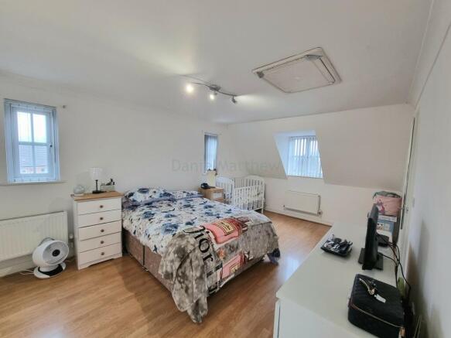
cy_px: 169
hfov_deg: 106.2
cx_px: 226
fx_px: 169
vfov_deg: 89.9
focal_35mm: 13
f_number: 2.2
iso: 125
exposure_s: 1/50
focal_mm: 2.2
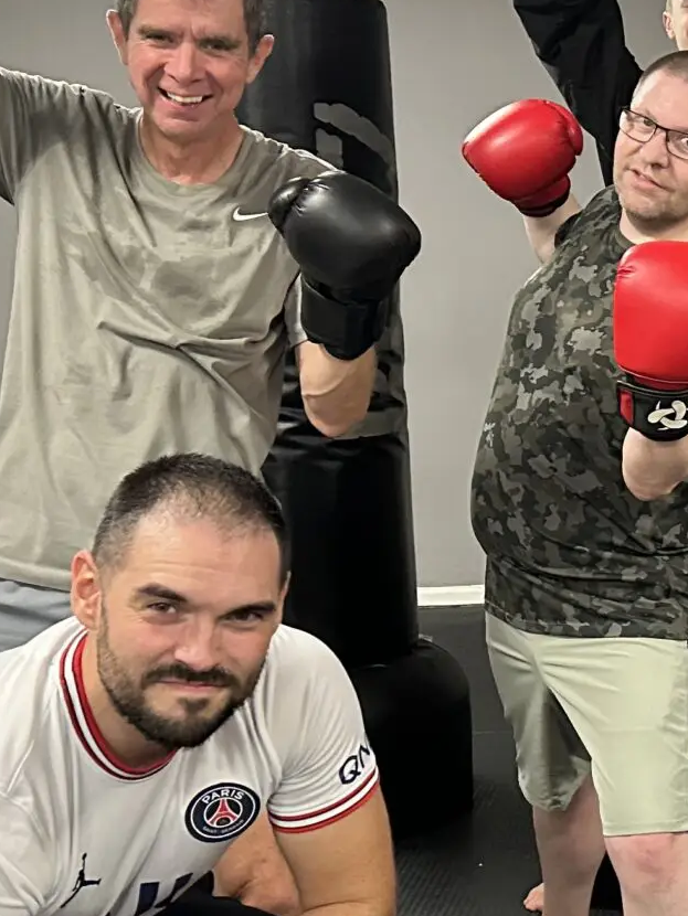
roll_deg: +0.3
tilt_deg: -4.2
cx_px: 1068
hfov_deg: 17.6
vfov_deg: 26.3
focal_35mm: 74
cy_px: 433
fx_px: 1960
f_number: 1.78
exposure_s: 1/50
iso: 500
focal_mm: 6.86
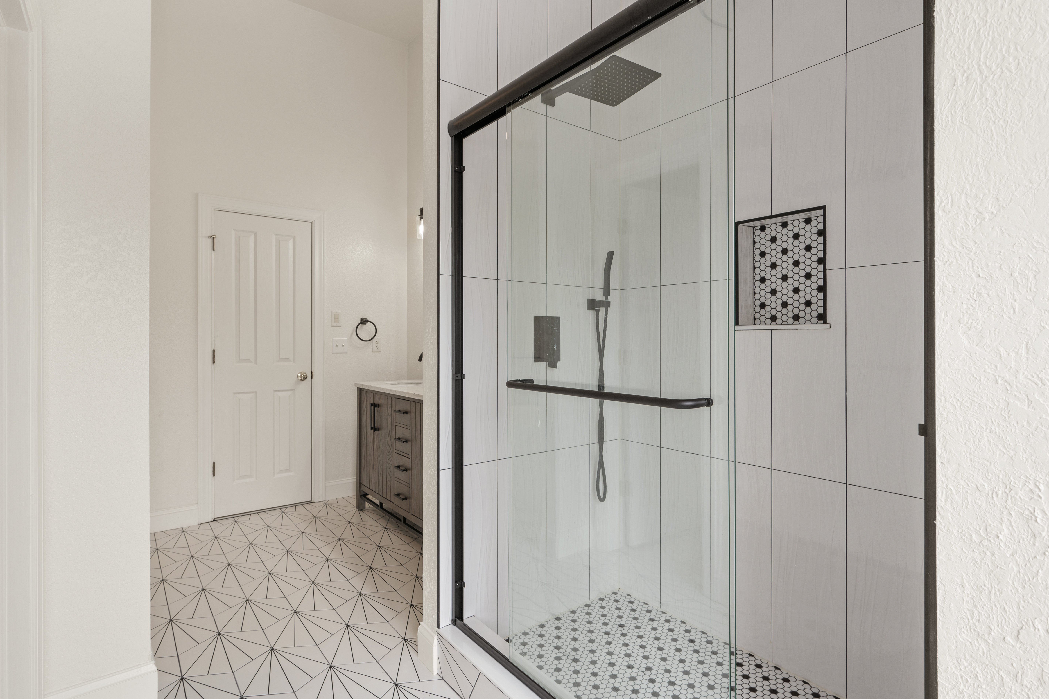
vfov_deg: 67.4
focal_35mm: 18
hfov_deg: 90.0
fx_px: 524
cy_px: 340
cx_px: 542
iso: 250
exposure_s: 1/20
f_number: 7.1
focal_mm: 17
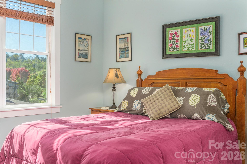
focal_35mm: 35
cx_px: 124
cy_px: 82
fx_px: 240
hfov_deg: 54.4
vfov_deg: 37.8
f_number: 8
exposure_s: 1/200
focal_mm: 35
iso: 320
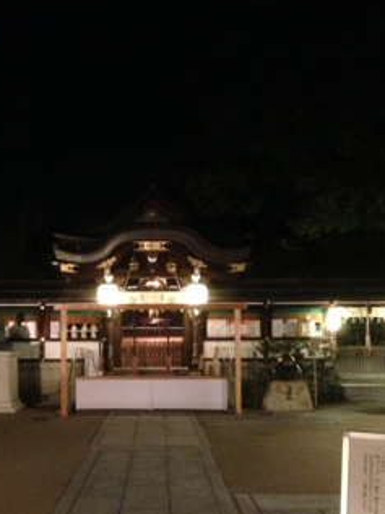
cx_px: 148
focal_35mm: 47
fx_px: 697
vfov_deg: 40.1
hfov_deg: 30.8
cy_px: 332
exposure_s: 1/15
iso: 800
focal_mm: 4.13
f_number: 2.4
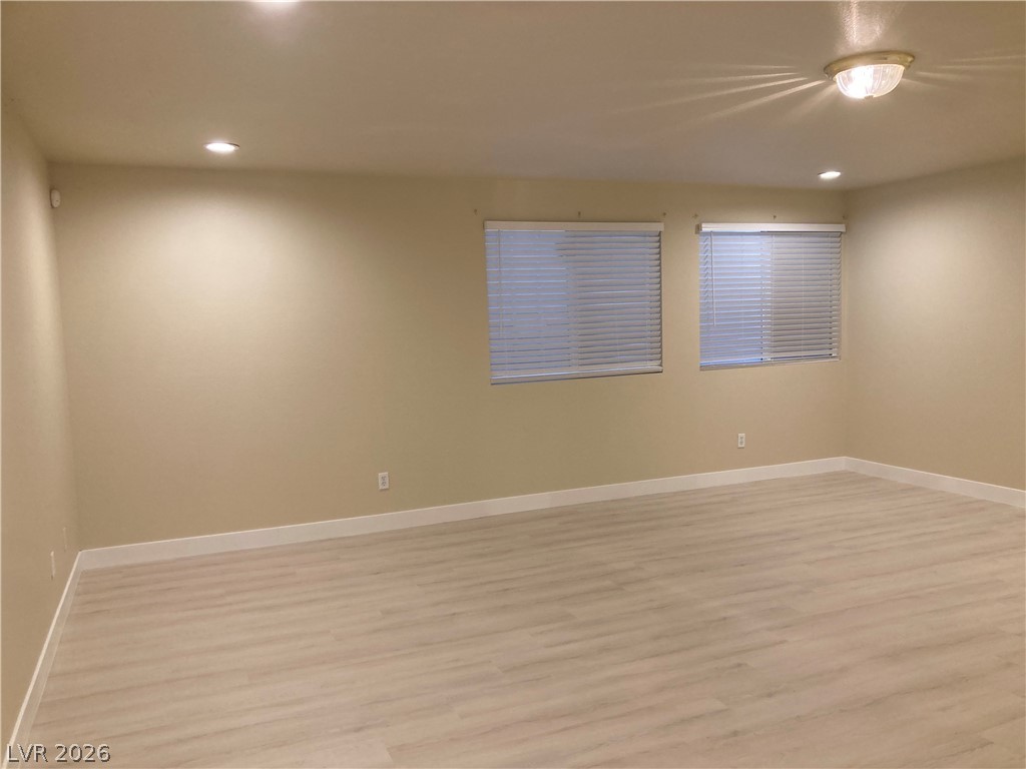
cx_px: 513
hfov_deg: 63.4
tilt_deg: -4.3
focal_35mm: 28
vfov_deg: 49.7
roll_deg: +0.8
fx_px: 830
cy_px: 384
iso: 80
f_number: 1.8
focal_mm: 3.99
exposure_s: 1/60
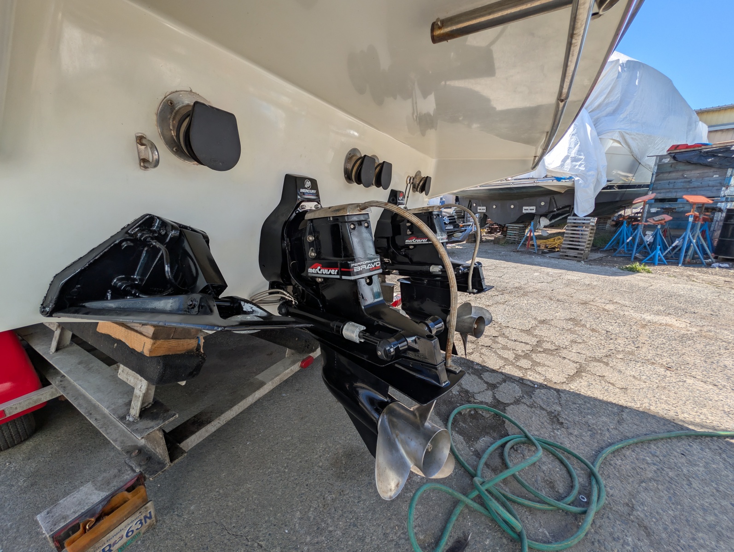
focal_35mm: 12
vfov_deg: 94.6
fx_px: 255
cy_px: 276
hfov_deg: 110.5
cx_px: 367
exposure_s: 1/1506
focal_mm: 2.02
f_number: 1.7
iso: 46
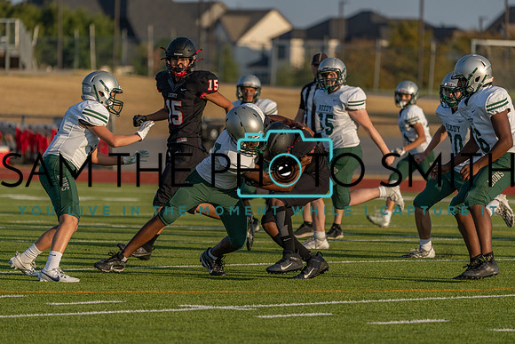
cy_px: 172
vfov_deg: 4.6
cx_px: 258
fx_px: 4292
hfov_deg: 6.9
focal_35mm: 300
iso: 200
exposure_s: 1/1250
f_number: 5.6
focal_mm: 300
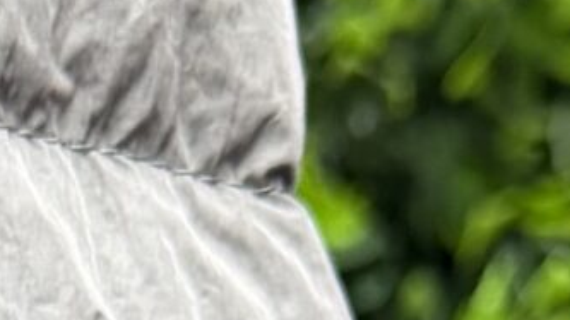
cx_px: -62
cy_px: 1251
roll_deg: -2.6
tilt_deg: -13.9
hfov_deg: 10.6
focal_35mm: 201
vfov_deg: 5.3
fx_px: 3037
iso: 200
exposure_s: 1/84
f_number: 1.78
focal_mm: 6.76
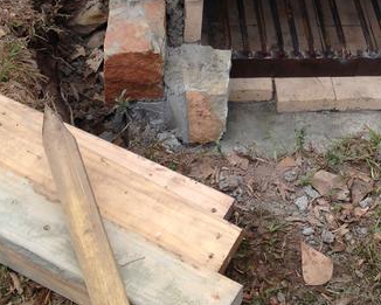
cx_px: 334
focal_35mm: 89
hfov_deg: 21.1
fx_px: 1004
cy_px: -27
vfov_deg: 16.8
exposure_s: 1/202
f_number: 2.4
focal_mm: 4.12
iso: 50
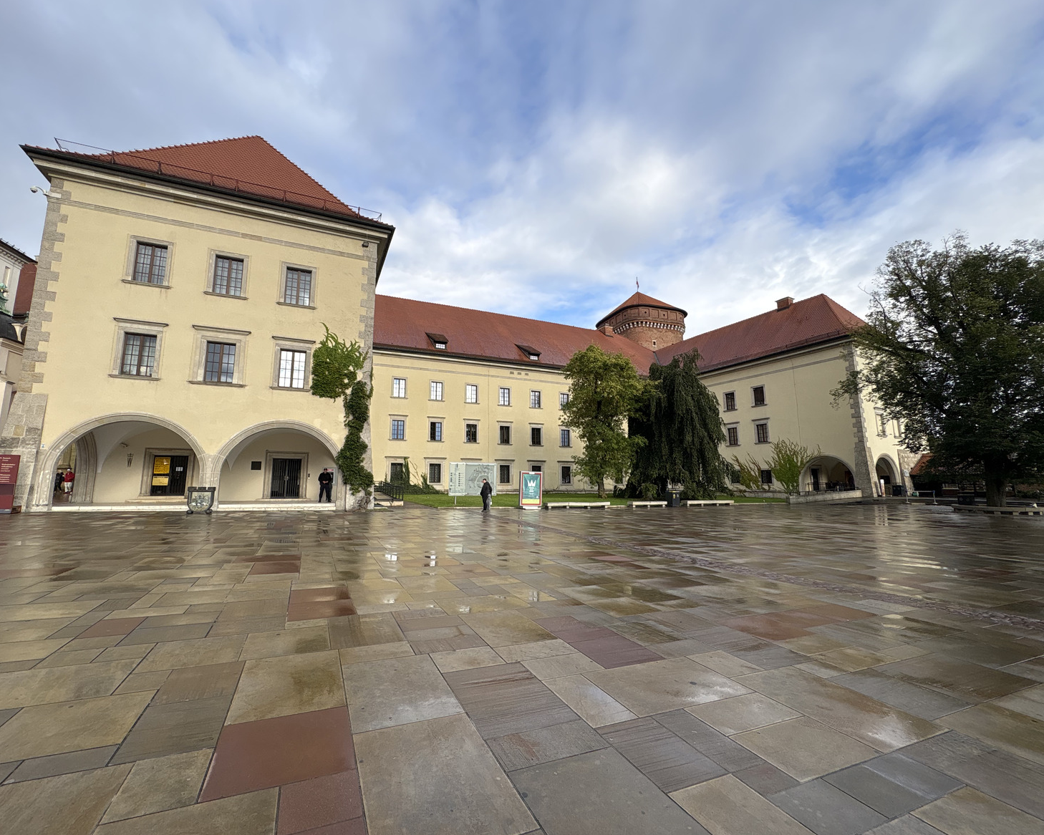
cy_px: 417
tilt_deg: +9.5
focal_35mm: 15
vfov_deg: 84.0
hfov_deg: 96.8
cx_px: 503
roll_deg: +0.1
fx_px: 463
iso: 50
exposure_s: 1/821
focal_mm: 2.22
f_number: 2.2
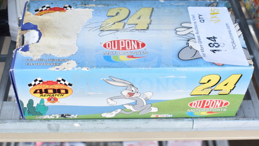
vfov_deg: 21.9
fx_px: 375
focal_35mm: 55
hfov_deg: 38.1
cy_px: 57
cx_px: 128
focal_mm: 29
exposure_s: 1/60
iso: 200
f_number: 4.2
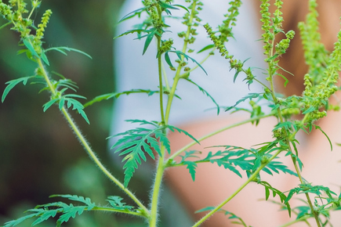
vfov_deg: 4.5
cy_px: -1
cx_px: 395
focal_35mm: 303
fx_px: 2870
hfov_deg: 6.8
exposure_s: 1/250
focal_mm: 105
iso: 500
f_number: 3.2
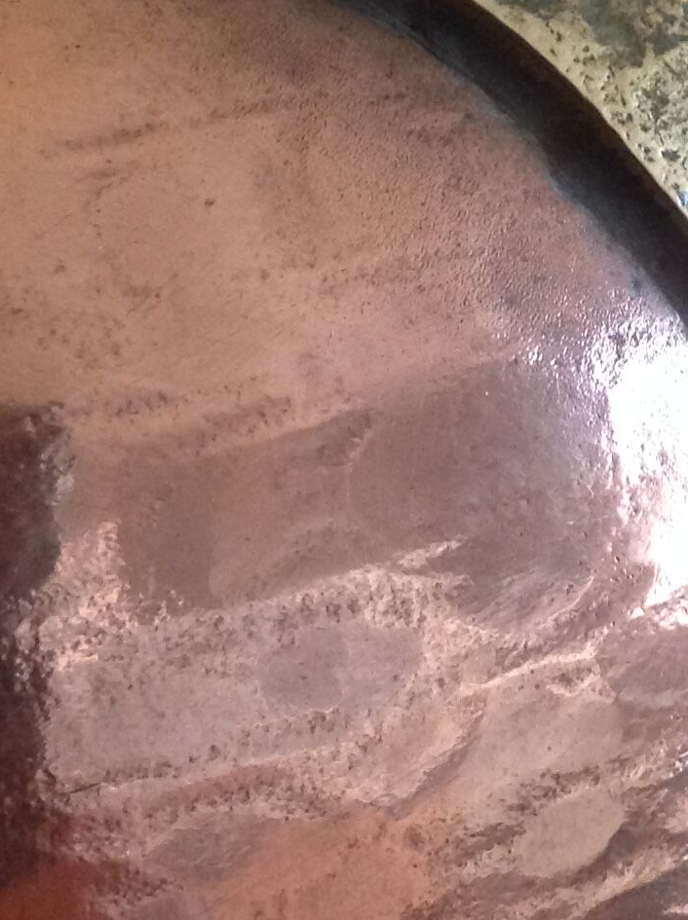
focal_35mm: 96
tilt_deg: -18.1
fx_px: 2550
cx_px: 432
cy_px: -236
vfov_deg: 19.1
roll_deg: +3.3
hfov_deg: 15.3
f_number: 2.4
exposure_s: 1/15
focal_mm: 4.28
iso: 250
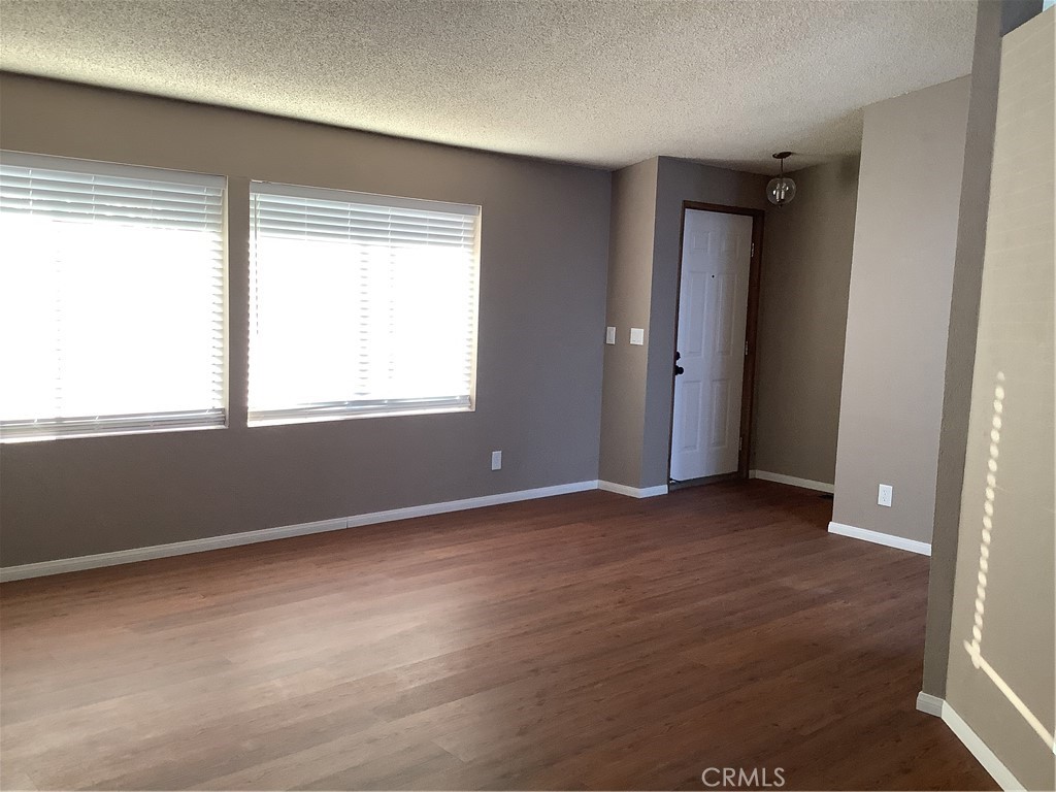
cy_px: 396
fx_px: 946
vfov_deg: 45.4
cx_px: 528
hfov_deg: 58.4
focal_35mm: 31
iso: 80
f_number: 2.4
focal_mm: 3.3
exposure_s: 1/60
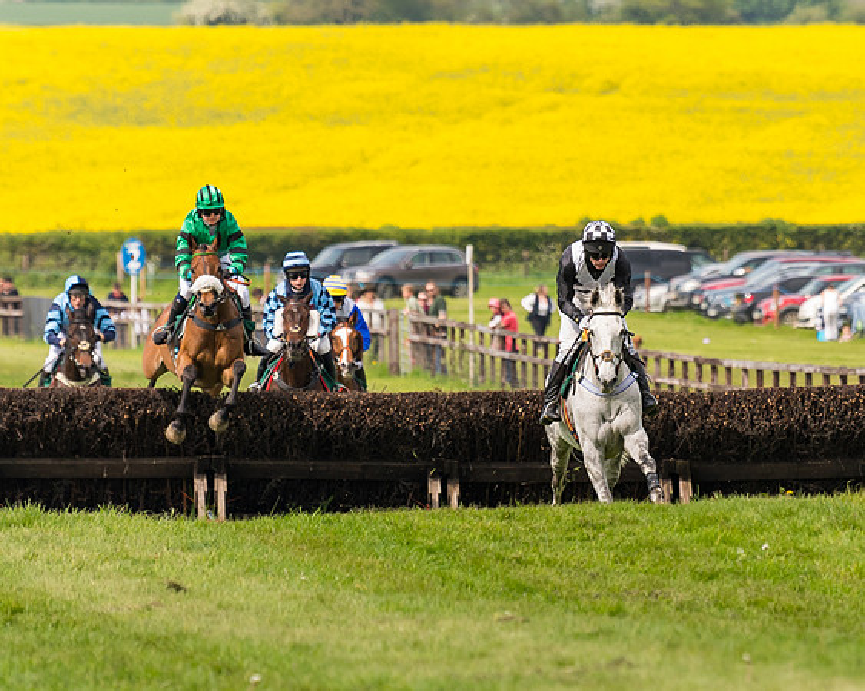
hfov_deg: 3.7
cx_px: 568
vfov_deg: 3.0
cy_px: 393
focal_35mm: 522
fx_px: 13364
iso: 400
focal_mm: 200
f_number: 4
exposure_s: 1/2500
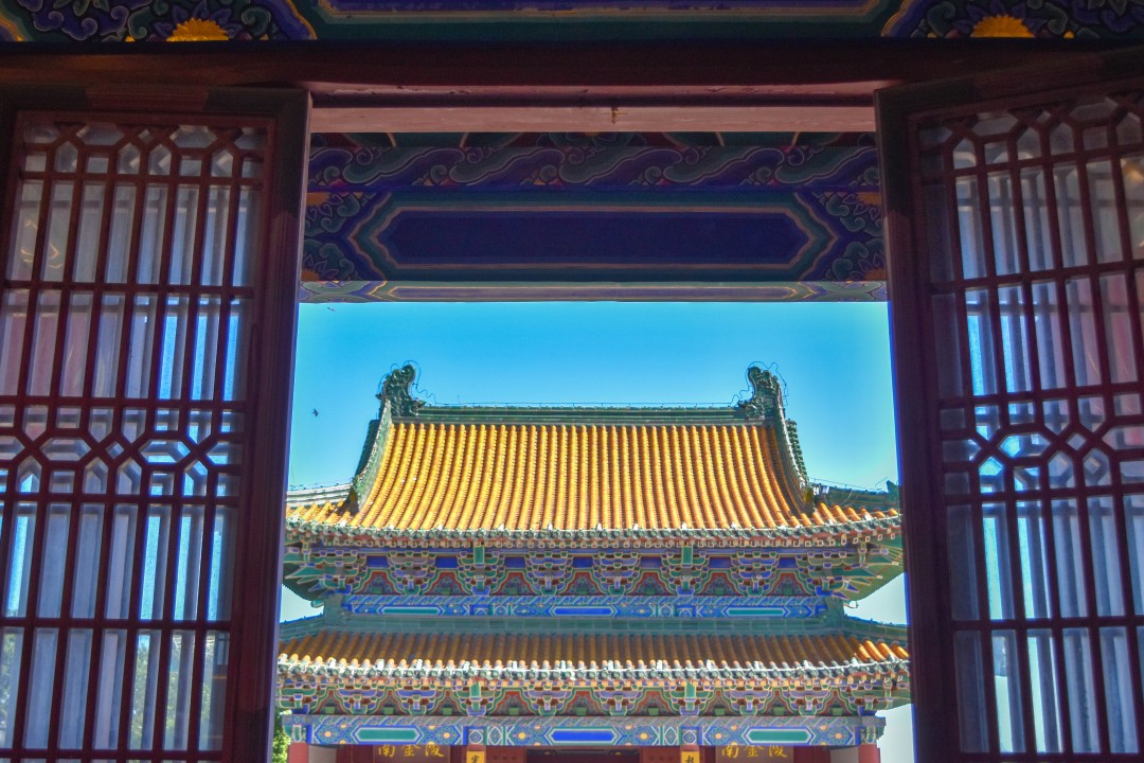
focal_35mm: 42
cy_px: 382
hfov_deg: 46.4
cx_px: 572
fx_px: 1335
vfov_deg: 31.9
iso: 400
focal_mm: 28
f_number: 4.2
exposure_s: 1/1000
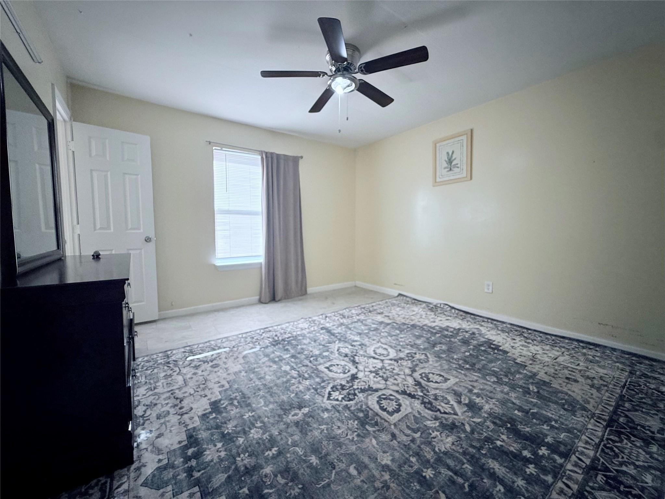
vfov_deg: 85.7
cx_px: 332
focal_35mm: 14
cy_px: 250
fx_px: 269
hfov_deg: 102.1
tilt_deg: -3.2
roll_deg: +0.1
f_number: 2.2
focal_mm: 2.22
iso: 50
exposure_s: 1/113
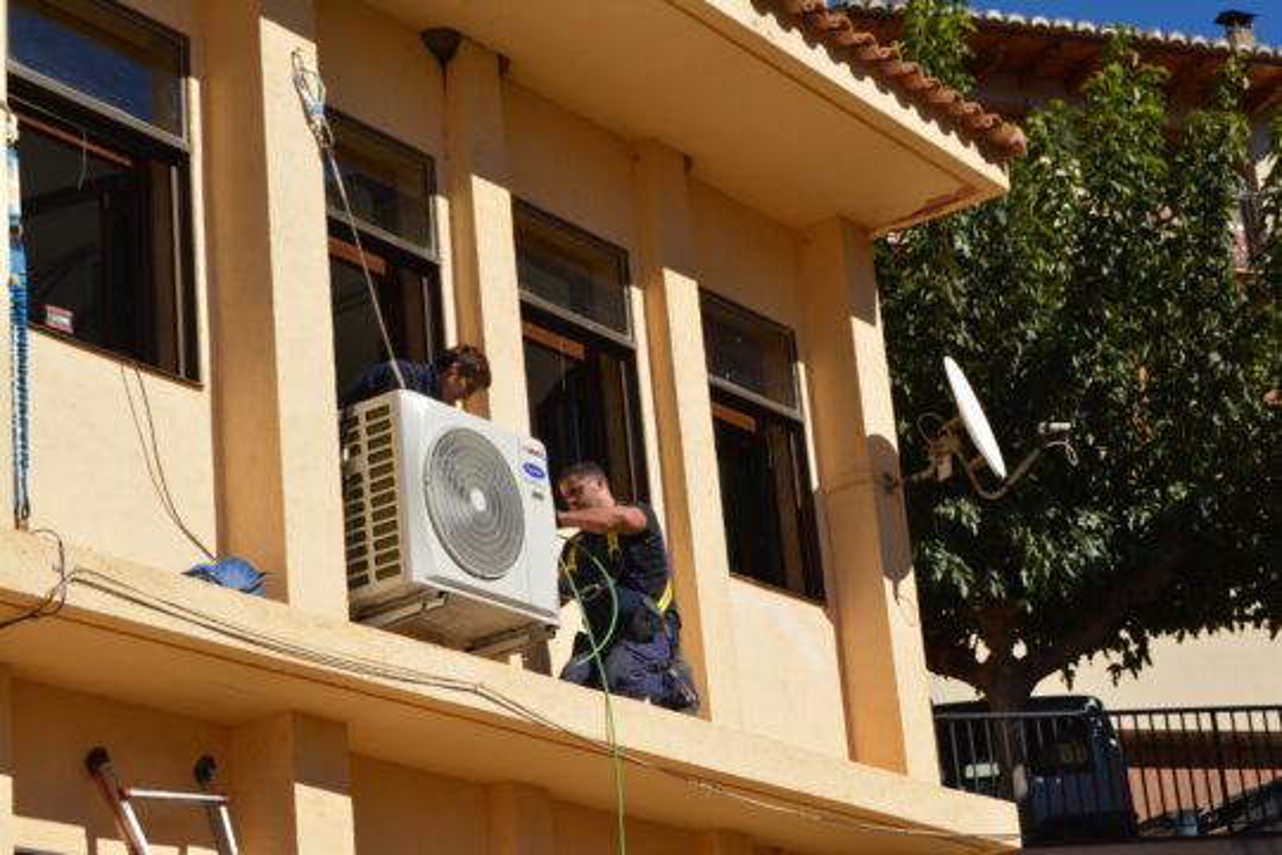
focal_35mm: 82
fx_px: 2938
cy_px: 428
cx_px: 641
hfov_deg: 24.6
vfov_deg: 16.6
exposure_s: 1/200
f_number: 13
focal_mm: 55
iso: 100
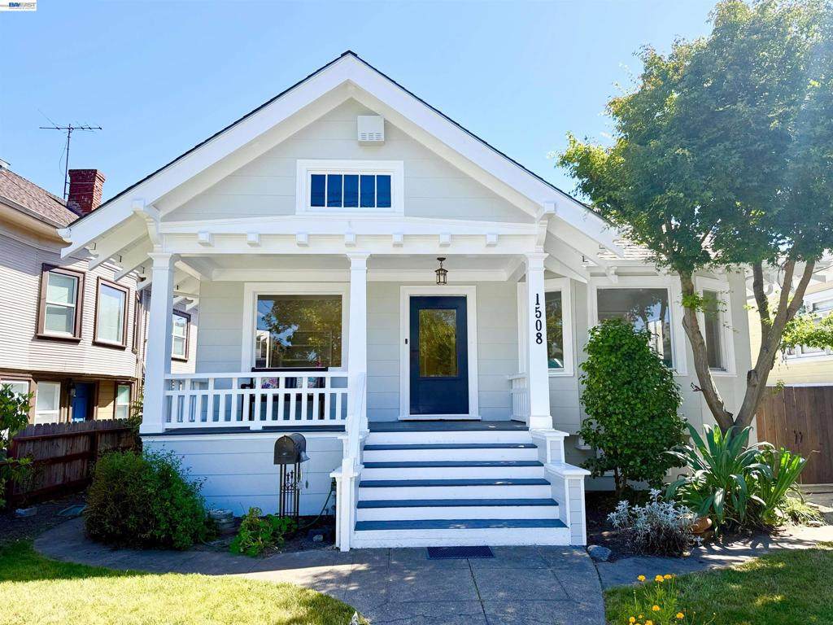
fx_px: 578
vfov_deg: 56.8
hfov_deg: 71.6
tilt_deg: +8.3
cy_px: 312
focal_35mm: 24
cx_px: 416
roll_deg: -1.3
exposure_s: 1/2611
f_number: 1.78
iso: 80
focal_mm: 6.76
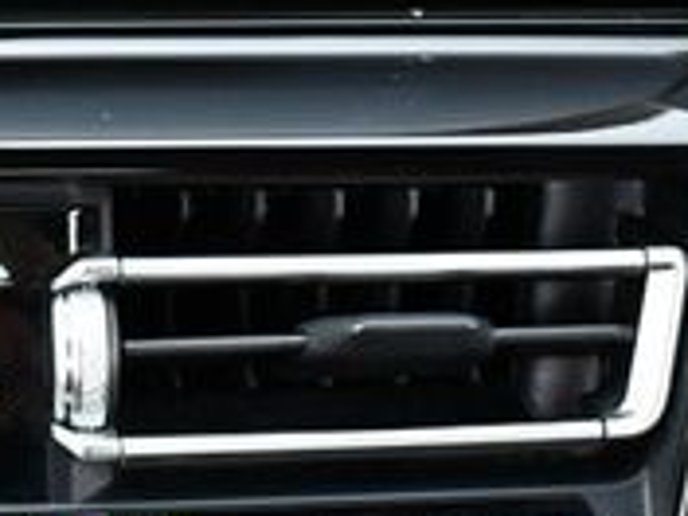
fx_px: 2504
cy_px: 35
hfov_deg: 15.1
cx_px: -137
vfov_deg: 11.7
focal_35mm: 126
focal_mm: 18
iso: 800
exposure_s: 1/200
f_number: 3.5
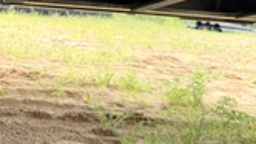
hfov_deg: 29.6
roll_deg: -5.6
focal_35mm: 63
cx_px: -34
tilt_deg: -4.4
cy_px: 33
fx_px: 427
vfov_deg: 18.9
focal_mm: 6.76
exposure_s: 1/467
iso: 100
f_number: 1.78
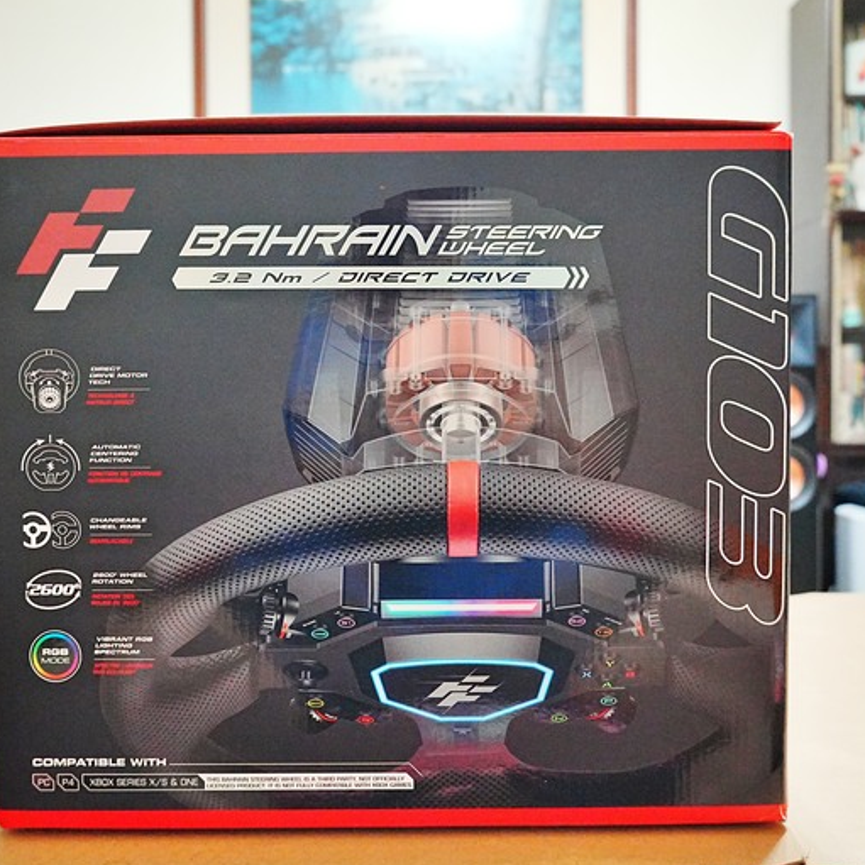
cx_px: 406
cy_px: 432
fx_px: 989
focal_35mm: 35
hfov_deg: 47.2
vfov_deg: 47.2
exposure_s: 1/30
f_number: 4
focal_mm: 18
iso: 5000
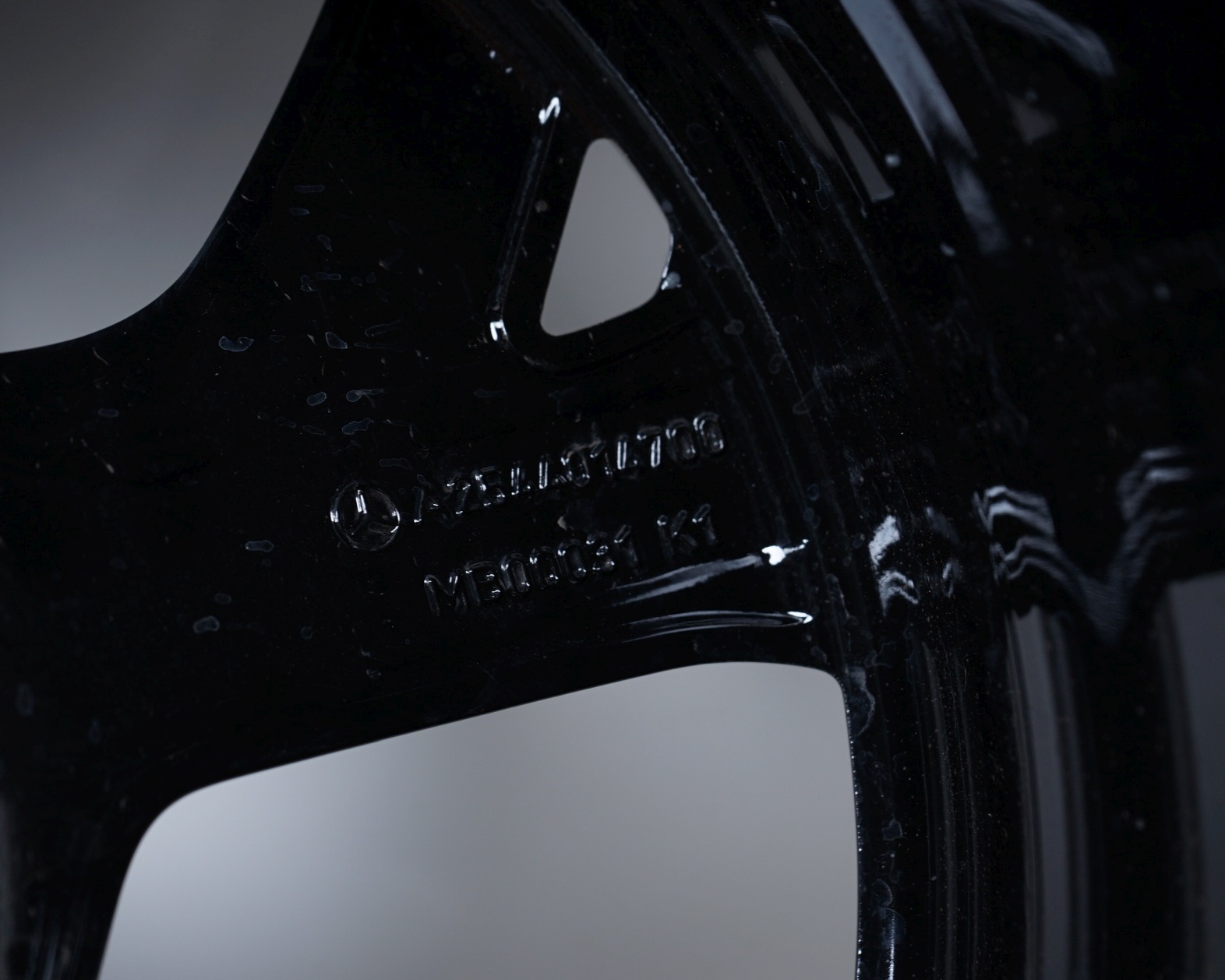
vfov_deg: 24.2
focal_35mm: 63
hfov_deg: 30.0
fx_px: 2284
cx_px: 567
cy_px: 492
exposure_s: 1/100
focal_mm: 55
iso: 250
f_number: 7.1
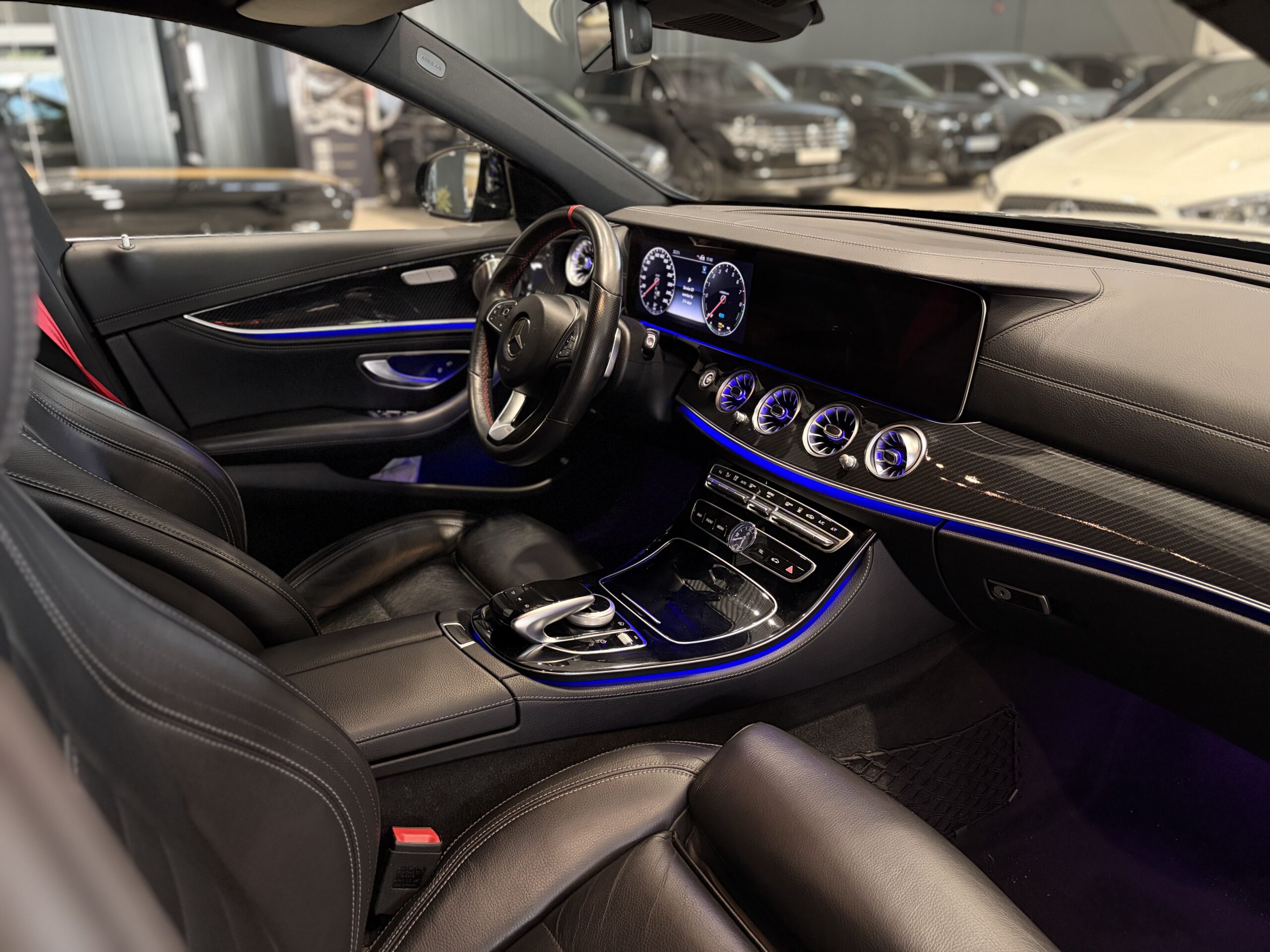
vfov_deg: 53.1
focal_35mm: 26
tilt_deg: -21.9
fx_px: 954
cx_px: 635
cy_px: 476
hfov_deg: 67.3
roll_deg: +1.0
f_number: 1.6
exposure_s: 1/59
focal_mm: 5.96
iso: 400
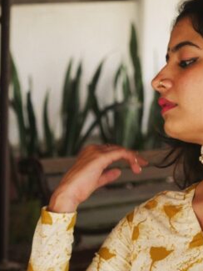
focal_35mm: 221
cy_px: 204
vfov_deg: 8.9
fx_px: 1727
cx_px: 215
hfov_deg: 6.7
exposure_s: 1/250
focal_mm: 45
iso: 1600
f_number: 4
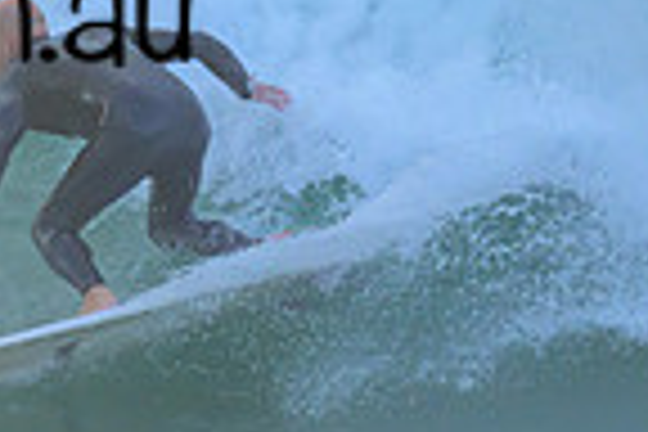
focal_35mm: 3219
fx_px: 57937
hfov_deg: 0.6
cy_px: -43
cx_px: -284
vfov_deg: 0.4
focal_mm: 800
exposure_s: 1/2500
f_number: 6.3
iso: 2000
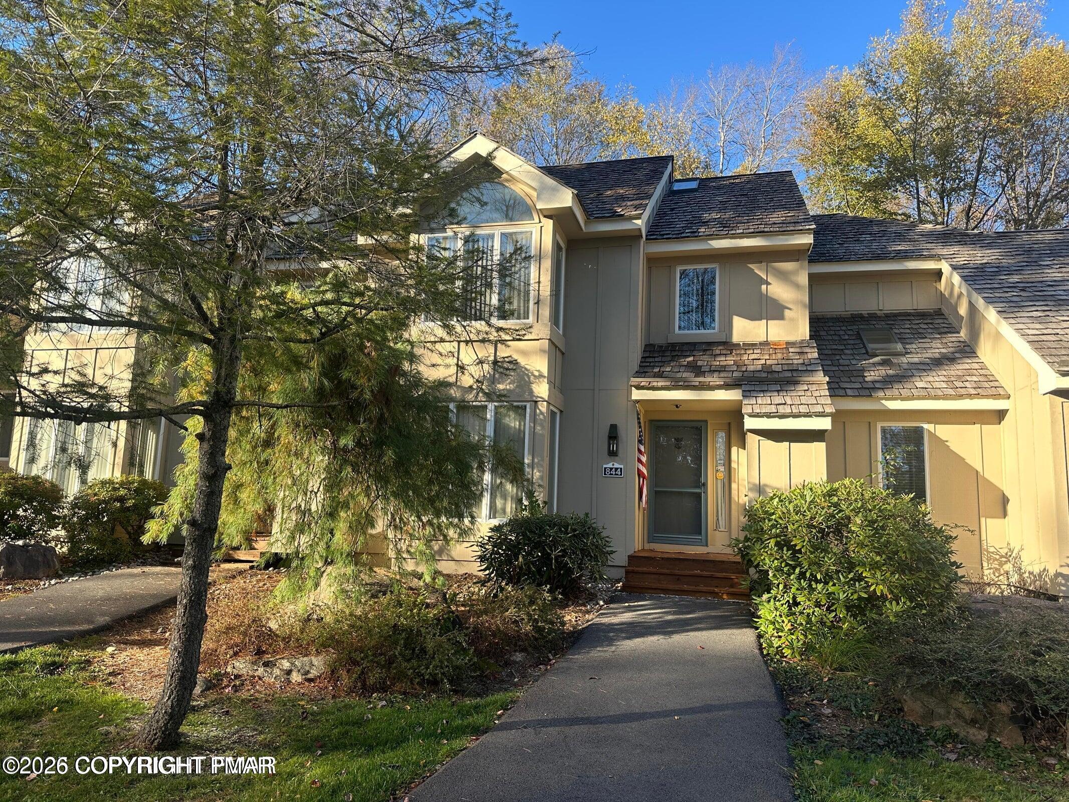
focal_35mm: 24
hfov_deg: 71.6
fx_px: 741
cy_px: 401
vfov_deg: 56.8
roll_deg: -1.5
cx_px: 534
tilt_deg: +8.4
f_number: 1.78
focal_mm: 6.86
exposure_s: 1/810
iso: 80
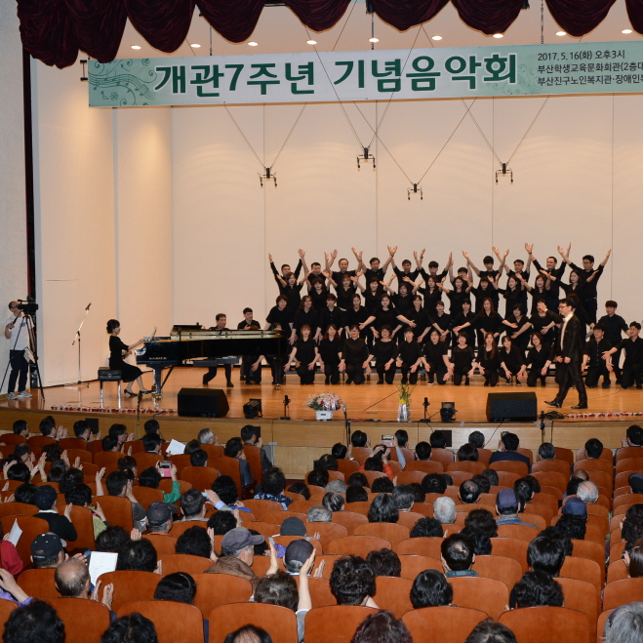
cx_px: 405
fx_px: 1219
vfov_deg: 29.6
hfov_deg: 29.4
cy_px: 322
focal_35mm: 58
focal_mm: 45
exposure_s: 1/60
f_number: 8
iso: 1250
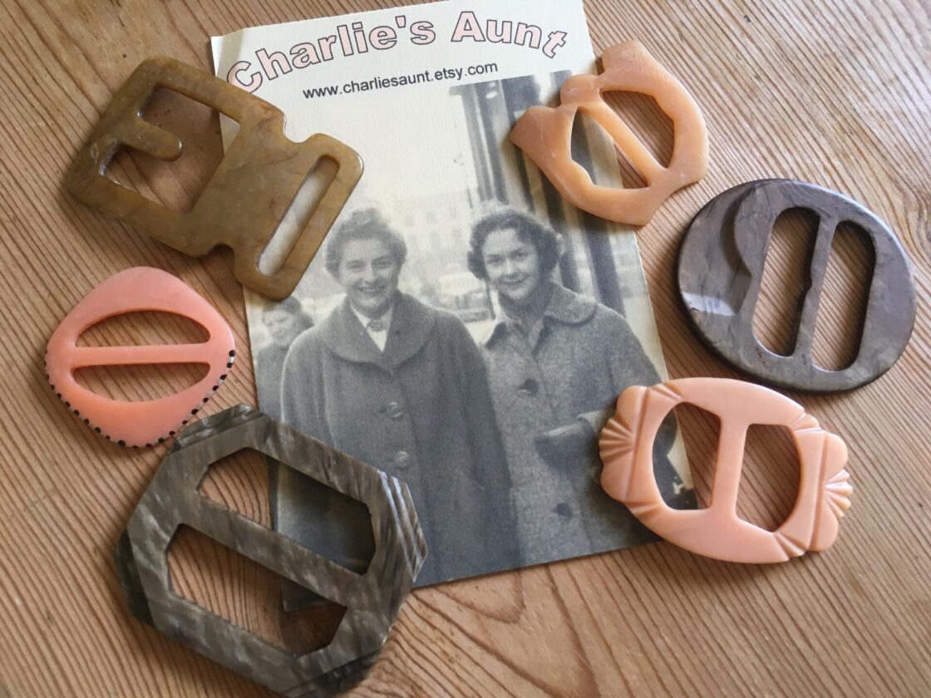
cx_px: 466
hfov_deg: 61.7
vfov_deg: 48.2
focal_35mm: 29
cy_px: 349
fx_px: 780
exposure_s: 1/33
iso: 64
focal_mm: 4.15
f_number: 2.2
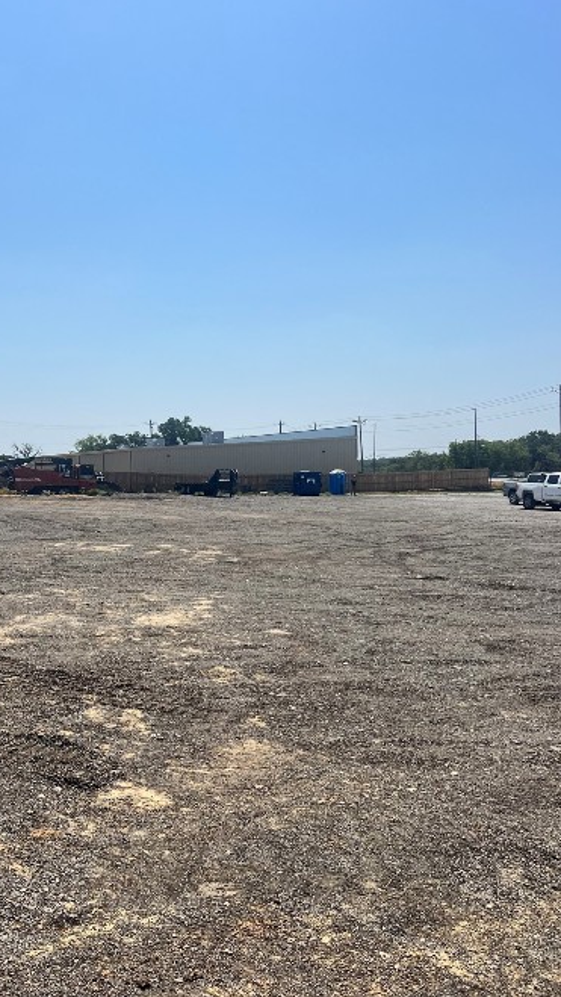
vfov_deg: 59.4
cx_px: 200
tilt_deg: -4.5
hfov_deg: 35.4
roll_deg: +2.5
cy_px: 540
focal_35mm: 33
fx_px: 872
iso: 50
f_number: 1.5
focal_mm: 5.7
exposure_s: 1/8696
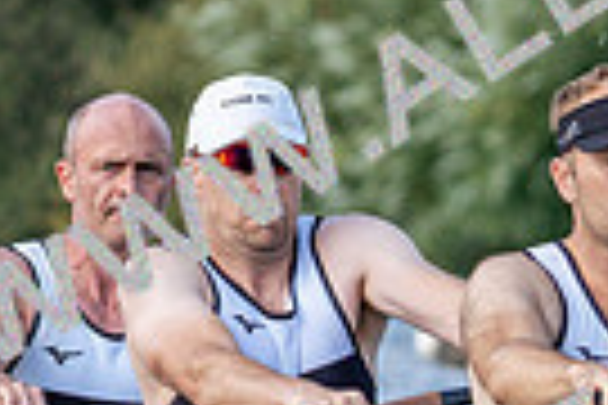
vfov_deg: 1.3
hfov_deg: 2.0
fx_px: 17546
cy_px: 376
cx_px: 495
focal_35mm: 1039
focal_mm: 241
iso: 500
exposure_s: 1/1600
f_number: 5.6
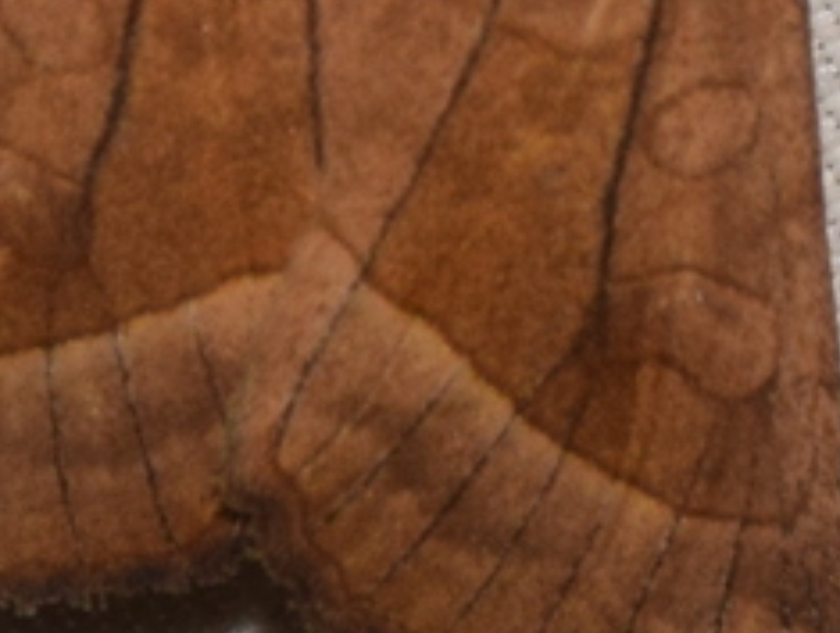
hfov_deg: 2.4
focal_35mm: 824
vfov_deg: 1.8
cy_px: -39
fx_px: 20026
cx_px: 338
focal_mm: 140
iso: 400
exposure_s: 1/200
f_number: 14
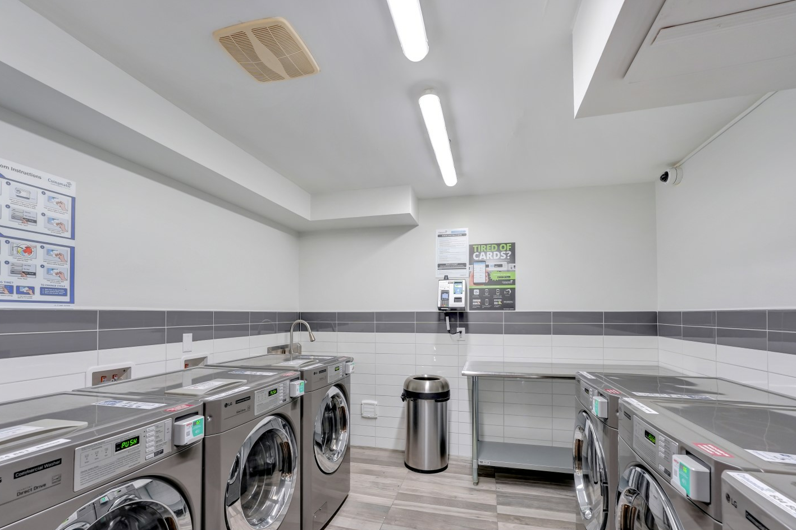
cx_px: 394
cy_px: 302
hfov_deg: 96.7
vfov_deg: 73.4
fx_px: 354
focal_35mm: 16
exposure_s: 1/30
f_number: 6.3
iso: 400
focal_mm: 14
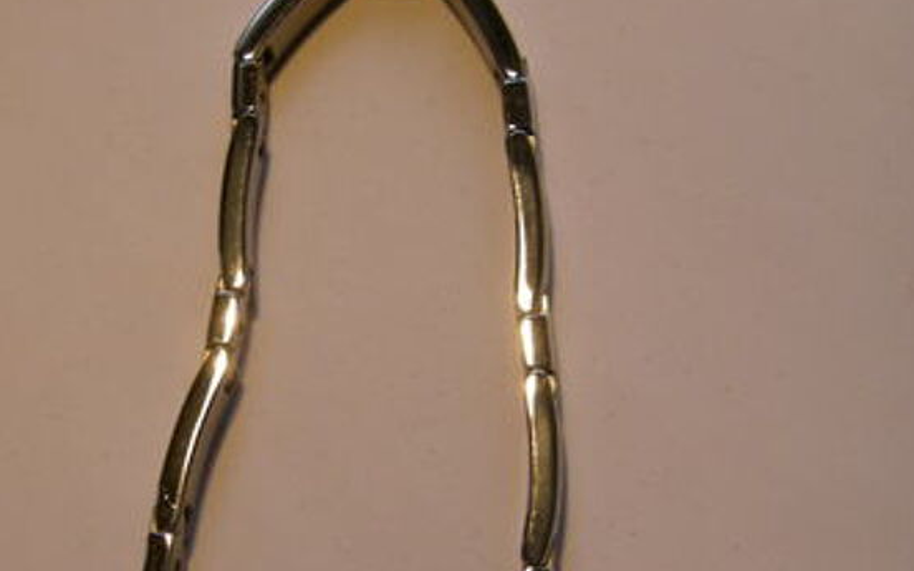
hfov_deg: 28.1
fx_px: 1818
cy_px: 425
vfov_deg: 17.8
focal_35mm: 73
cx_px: 361
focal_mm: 6.3
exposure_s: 1/50
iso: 80
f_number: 3.5
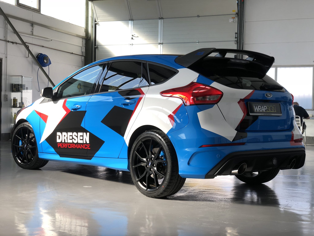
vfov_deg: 28.0
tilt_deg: +0.1
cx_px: 157
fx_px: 472
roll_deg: -0.8
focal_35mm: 52
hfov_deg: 36.8
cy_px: 118
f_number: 2.4
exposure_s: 1/120
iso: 16
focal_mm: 6
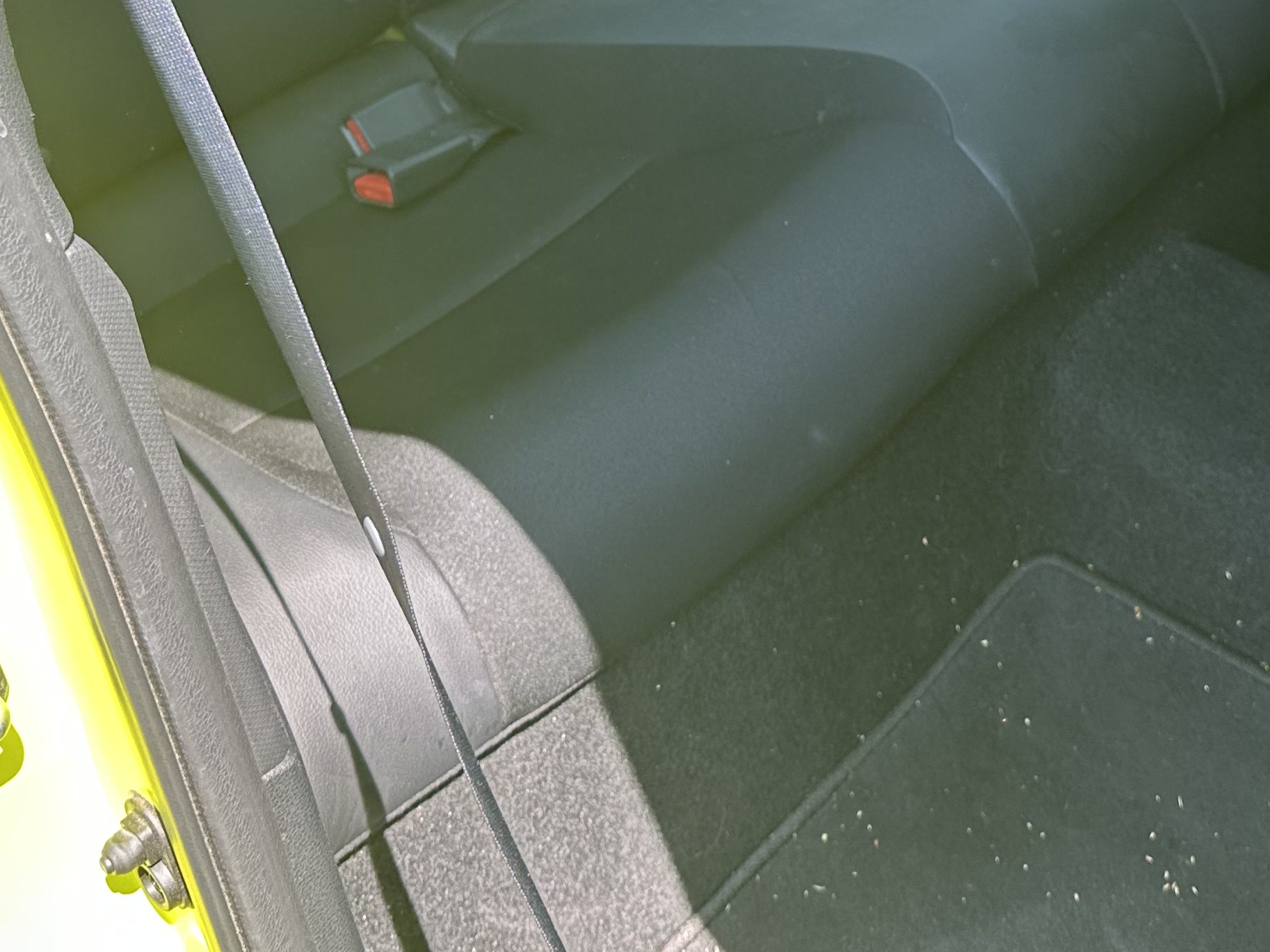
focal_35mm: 53
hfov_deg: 36.1
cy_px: 54
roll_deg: +5.6
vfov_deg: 26.4
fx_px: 1944
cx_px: 750
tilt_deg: -30.2
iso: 80
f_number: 1.78
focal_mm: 6.86
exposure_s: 1/268
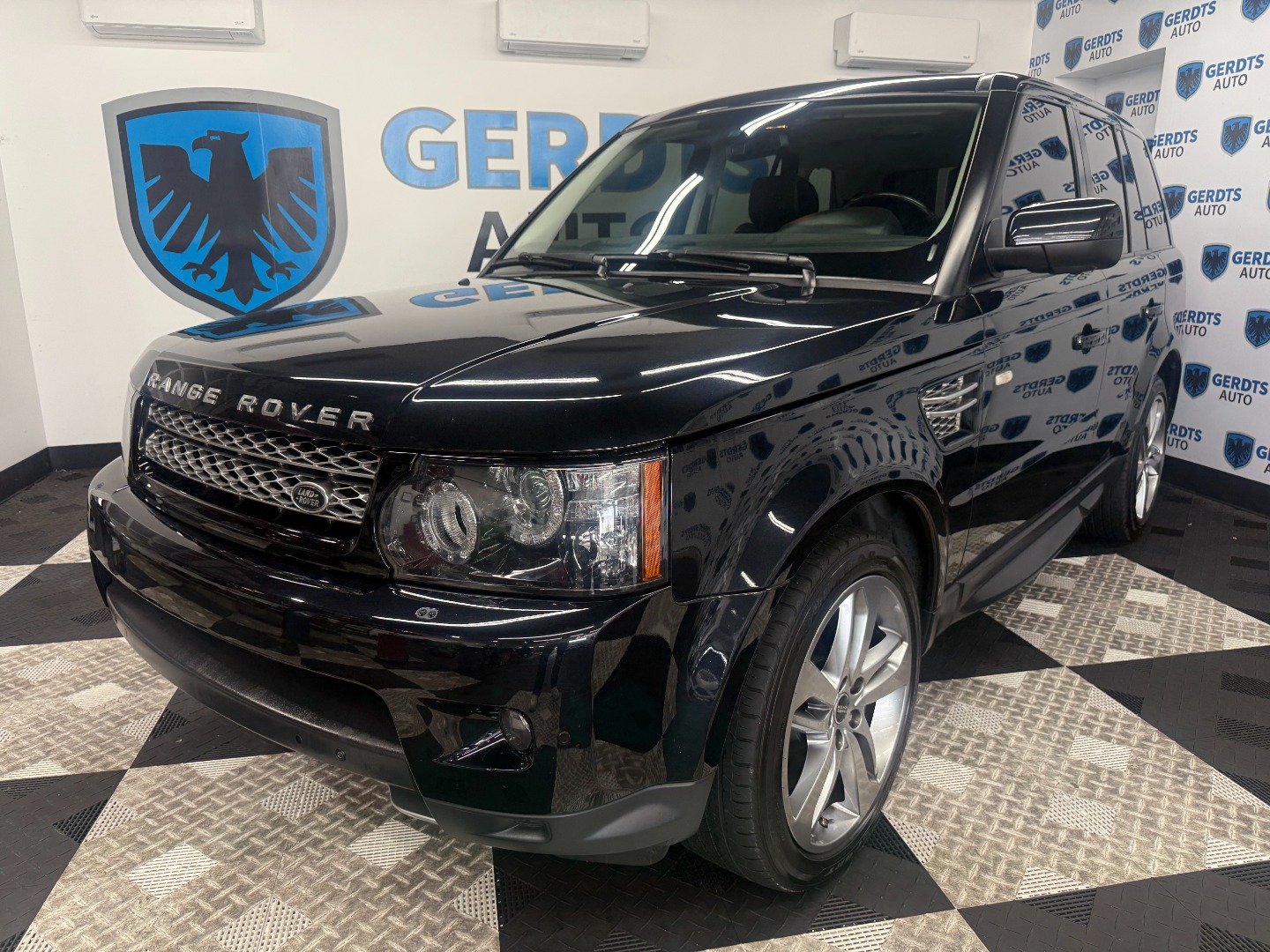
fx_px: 881
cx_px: 635
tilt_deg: -14.6
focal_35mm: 24
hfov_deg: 71.6
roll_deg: -0.6
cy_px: 476
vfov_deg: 56.8
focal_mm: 6.76
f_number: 1.78
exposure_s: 1/120
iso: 125
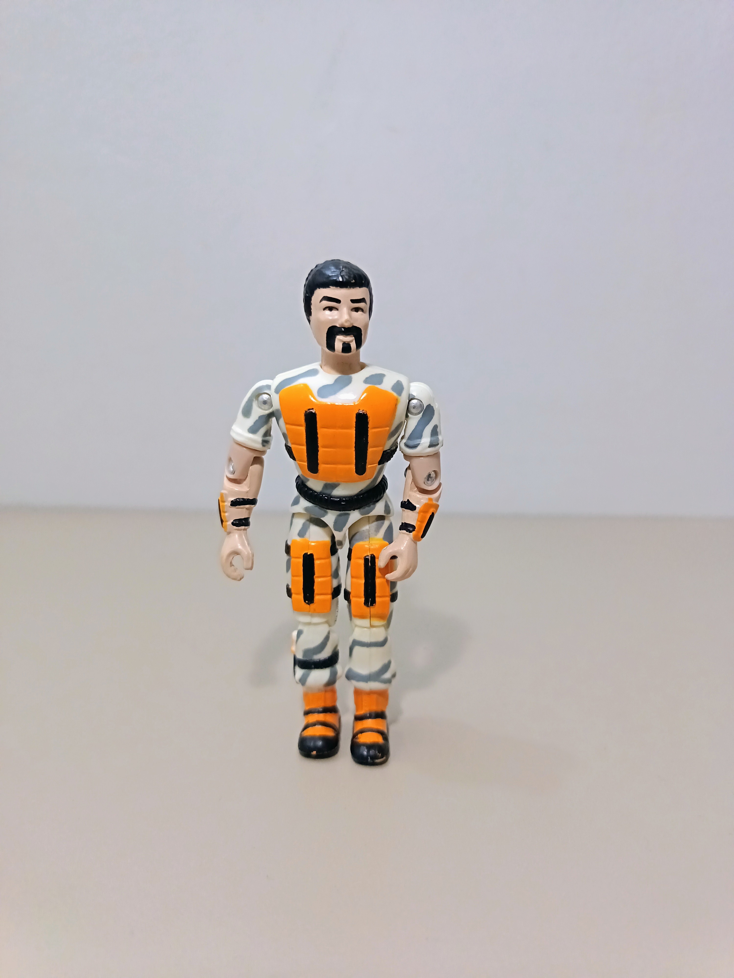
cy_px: 489
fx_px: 679
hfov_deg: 56.8
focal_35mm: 24
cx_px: 367
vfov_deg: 71.6
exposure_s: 1/33.3
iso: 1600
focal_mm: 5.25
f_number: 1.75
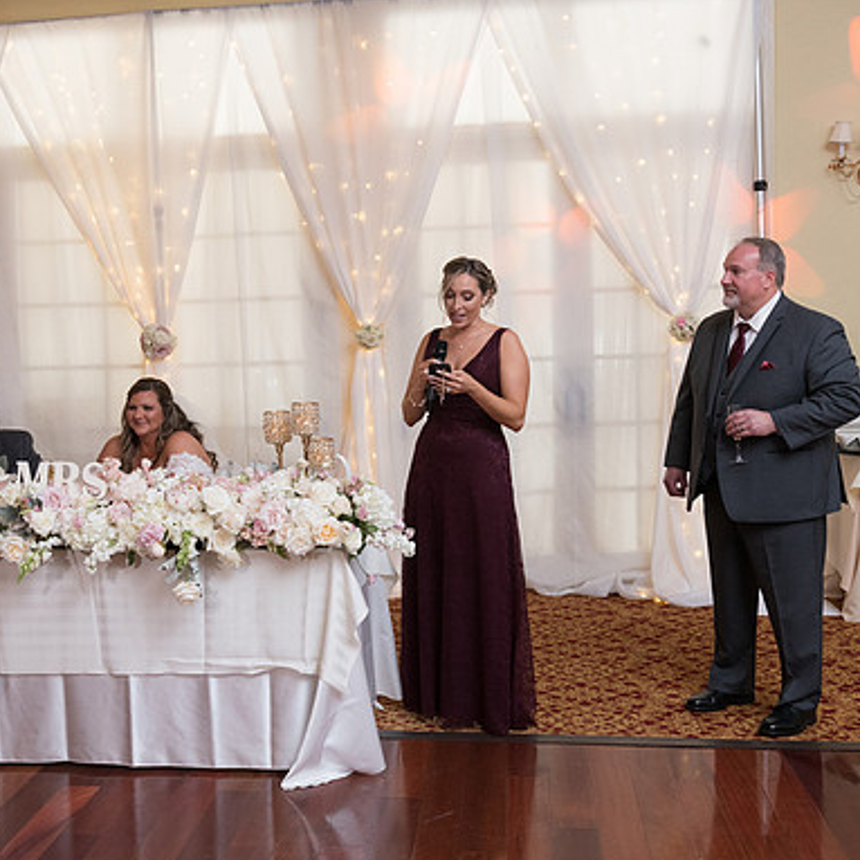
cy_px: 430
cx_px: 312
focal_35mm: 45
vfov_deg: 37.6
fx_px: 1265
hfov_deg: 37.3
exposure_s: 1/125
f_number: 5
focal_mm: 35
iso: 1600
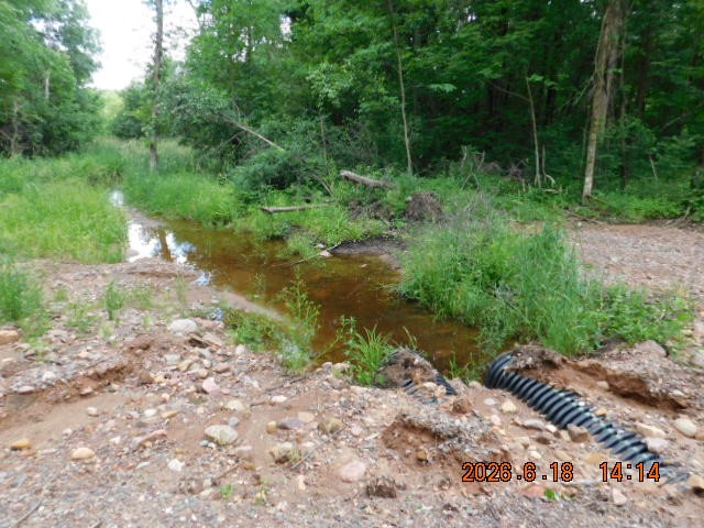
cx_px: 352
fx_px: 468
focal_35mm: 23
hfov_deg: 73.9
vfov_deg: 58.9
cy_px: 264
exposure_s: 1/160
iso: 125
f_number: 3
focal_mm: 4
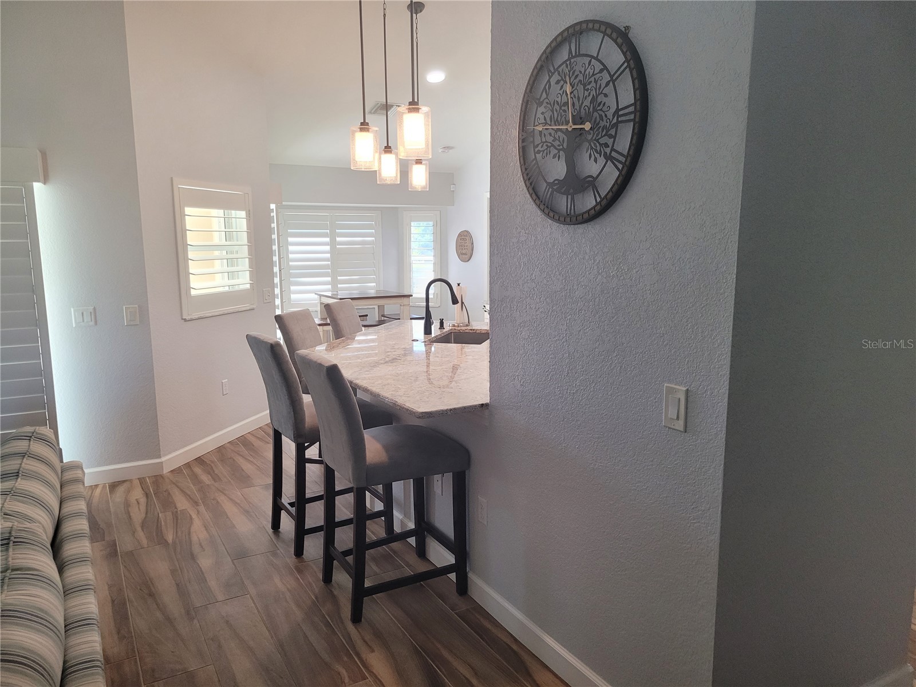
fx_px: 688
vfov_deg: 53.1
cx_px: 458
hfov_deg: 67.3
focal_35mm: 26
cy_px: 344
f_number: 1.8
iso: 250
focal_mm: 5.4
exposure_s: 1/120
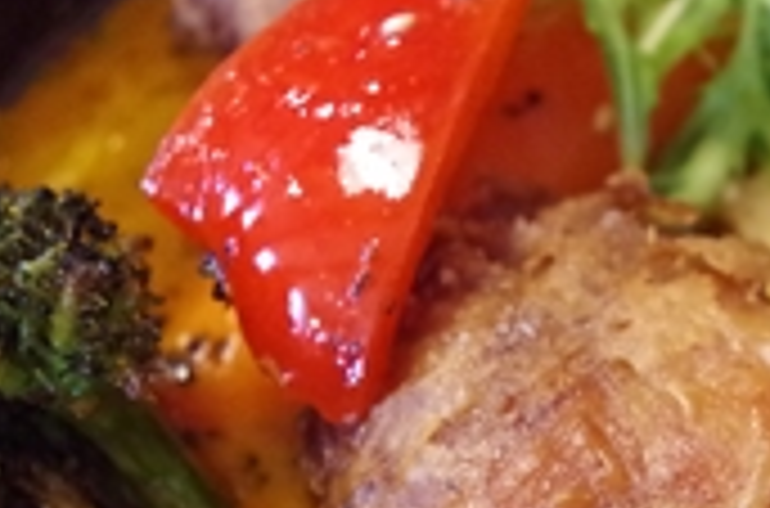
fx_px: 2253
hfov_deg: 18.8
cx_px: 804
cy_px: 436
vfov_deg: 12.8
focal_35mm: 106
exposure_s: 1/100
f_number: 4
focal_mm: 24.38
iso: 3200
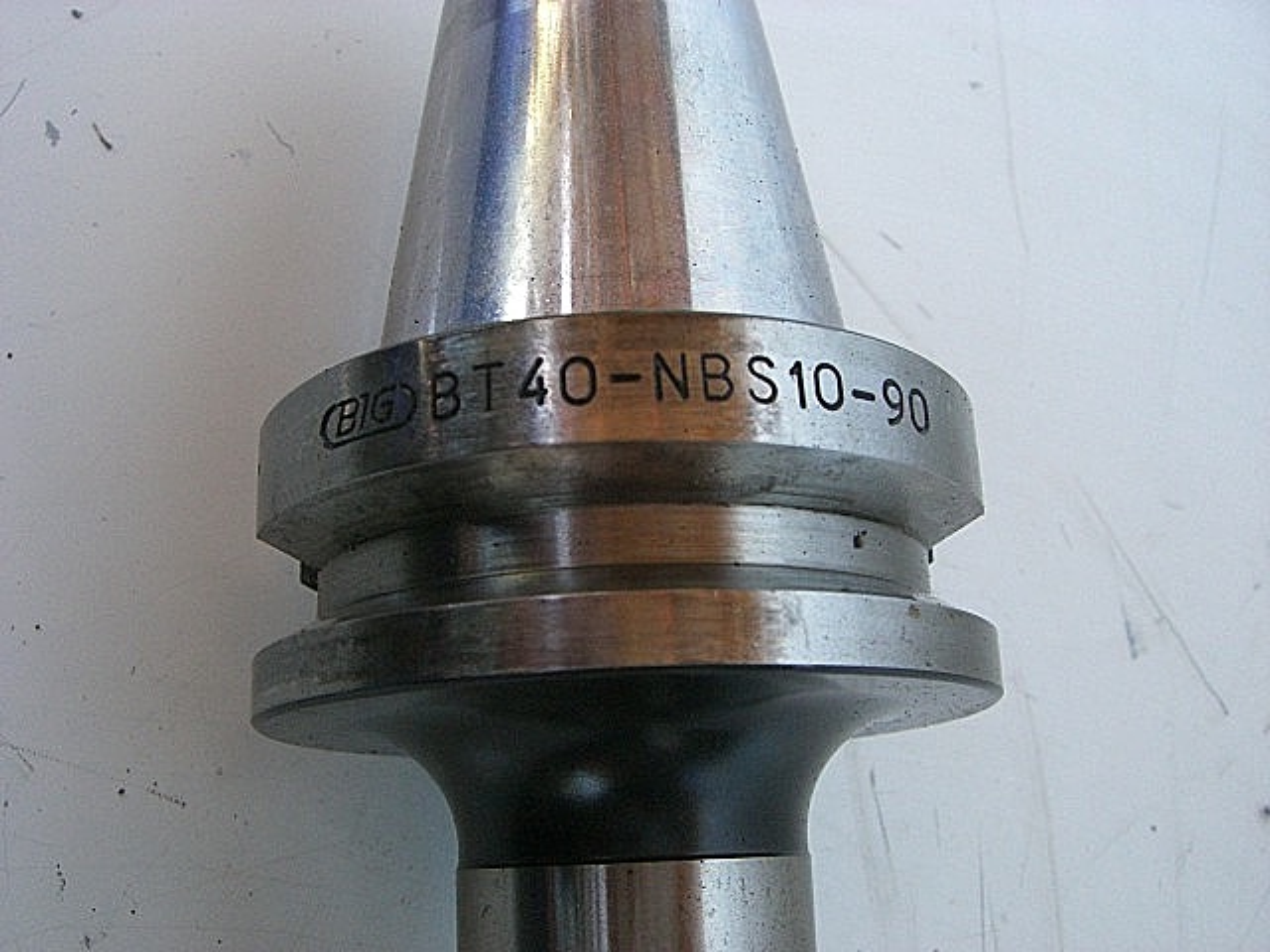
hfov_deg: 49.0
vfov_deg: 37.7
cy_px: 476
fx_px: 1394
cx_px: 635
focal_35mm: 38
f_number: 2.7
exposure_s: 1/80
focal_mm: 6.2
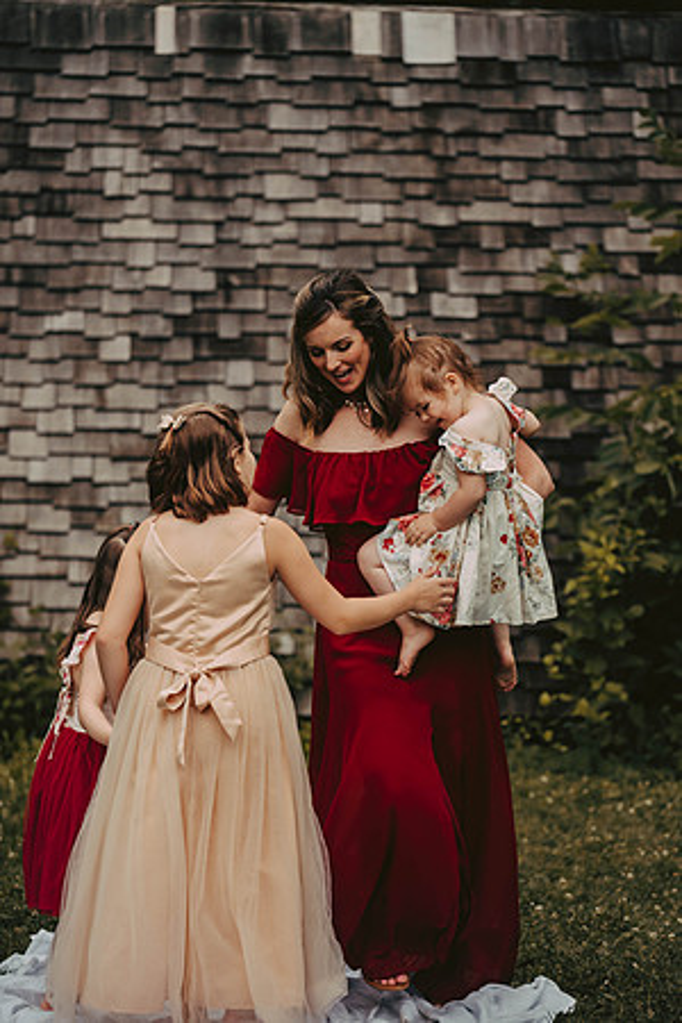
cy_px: 512
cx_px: 341
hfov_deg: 11.4
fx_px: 3410
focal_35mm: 120
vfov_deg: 17.1
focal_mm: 120
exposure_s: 1/4000
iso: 640
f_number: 2.8
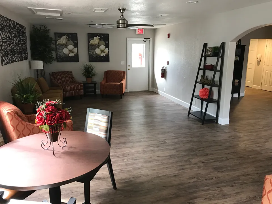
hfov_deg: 63.4
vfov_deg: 49.7
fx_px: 220
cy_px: 102
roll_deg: -0.6
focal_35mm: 28
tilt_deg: -13.1
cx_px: 136
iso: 40
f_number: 1.8
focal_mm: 4
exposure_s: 1/30
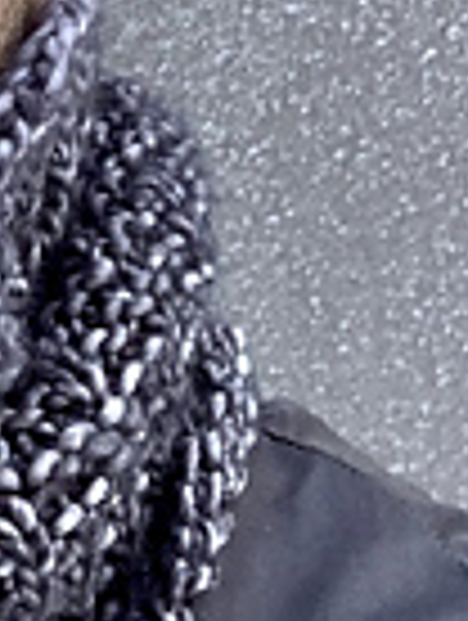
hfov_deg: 9.6
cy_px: 9
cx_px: -374
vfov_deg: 13.2
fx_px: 2660
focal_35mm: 148
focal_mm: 2.87
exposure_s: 1/60
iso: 80
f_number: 2.2
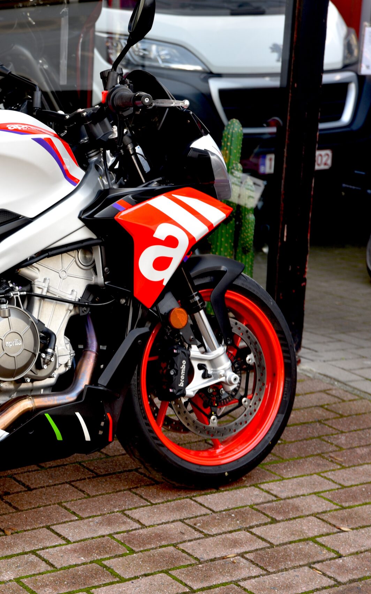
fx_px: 1488
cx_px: -73
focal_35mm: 92
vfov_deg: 22.6
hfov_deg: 13.8
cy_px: 296
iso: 200
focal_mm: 60
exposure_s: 1/80
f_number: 4.5
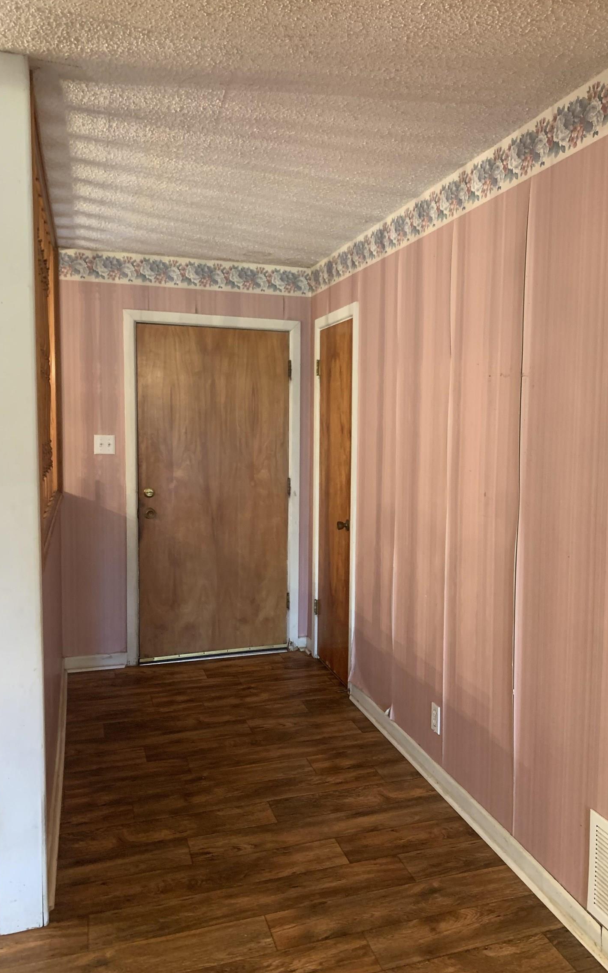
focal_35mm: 28
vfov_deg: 66.5
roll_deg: -2.2
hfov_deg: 44.4
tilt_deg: -3.4
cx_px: 346
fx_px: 743
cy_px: 493
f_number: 1.8
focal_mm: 4.25
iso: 640
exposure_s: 1/30
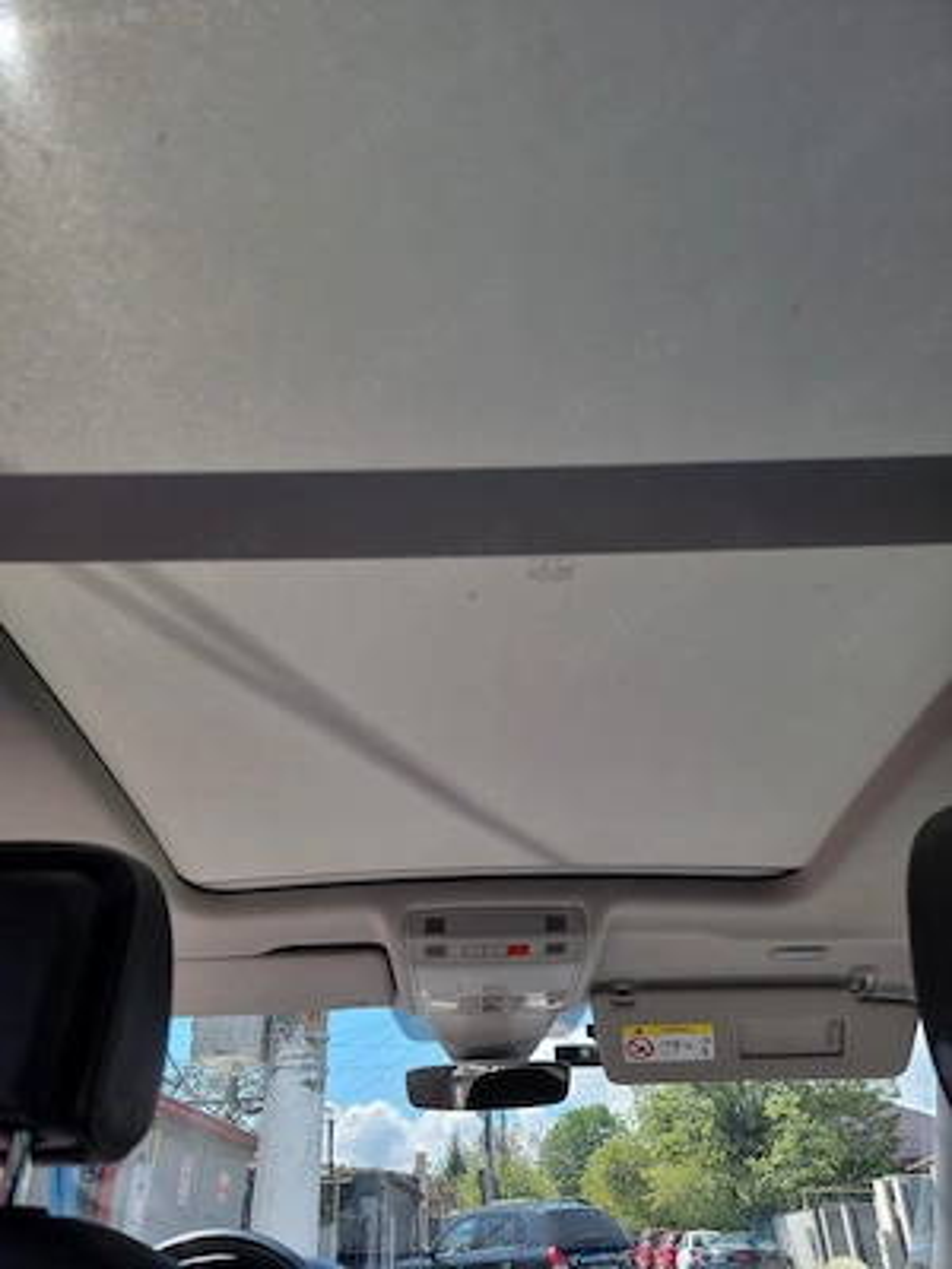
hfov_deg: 56.8
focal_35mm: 24
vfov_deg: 71.6
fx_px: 880
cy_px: 634
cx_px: 476
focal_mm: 6.7
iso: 50
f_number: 1.8
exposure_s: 1/345
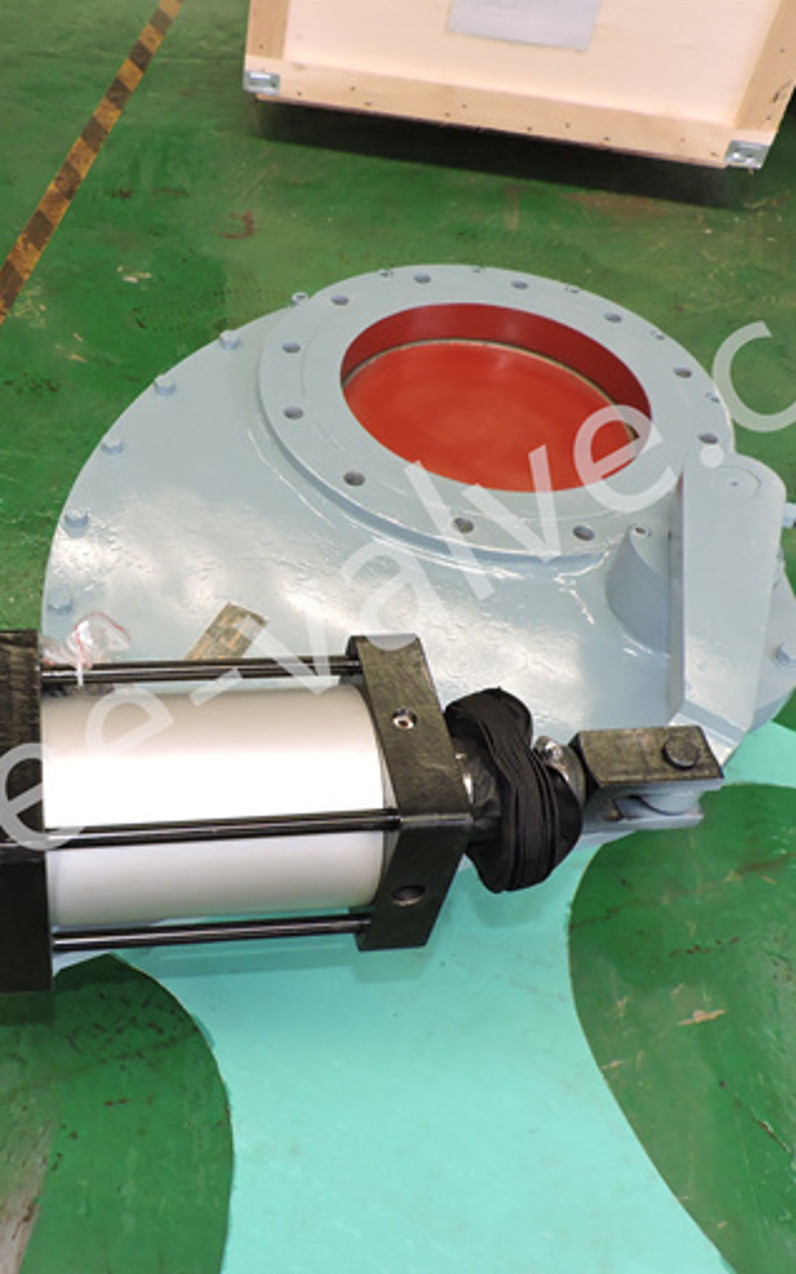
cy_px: 650
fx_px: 1215
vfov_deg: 55.3
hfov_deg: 35.4
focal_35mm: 35
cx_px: 188
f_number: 3
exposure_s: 1/30
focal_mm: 4.3
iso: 360
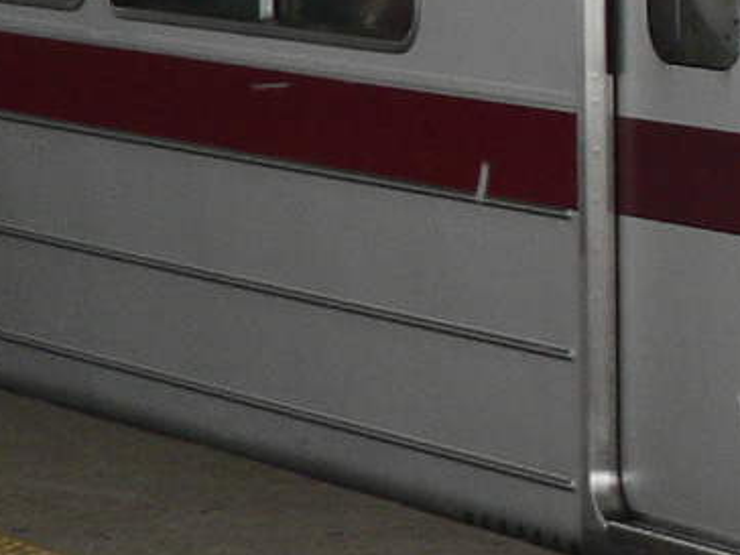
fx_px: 5751
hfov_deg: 7.2
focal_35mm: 269
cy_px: -140
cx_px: 1319
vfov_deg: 5.5
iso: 80
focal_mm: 8.6
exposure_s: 1/100
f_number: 3.2
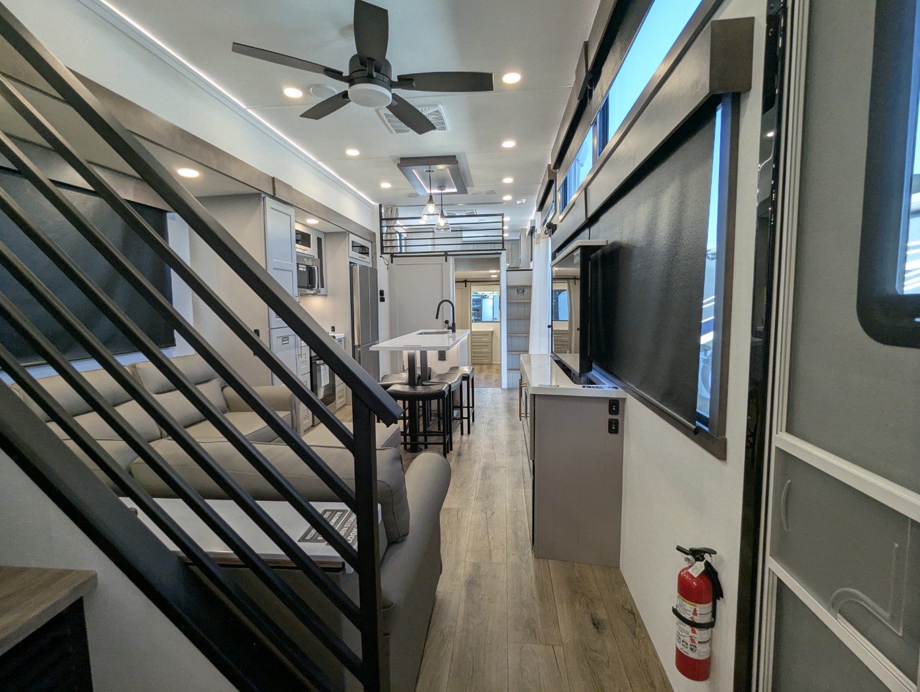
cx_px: 460
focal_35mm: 16
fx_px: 426
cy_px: 346
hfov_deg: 94.4
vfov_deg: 78.2
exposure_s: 1/89
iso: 179
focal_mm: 2.35
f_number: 2.2
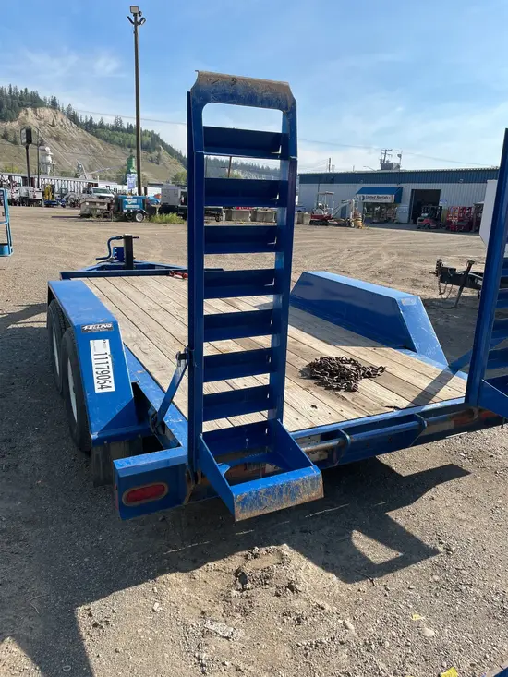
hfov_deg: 53.1
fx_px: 509
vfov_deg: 67.3
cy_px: 338
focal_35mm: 26
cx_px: 254
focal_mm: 4.2
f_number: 1.6
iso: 32
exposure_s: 1/2304
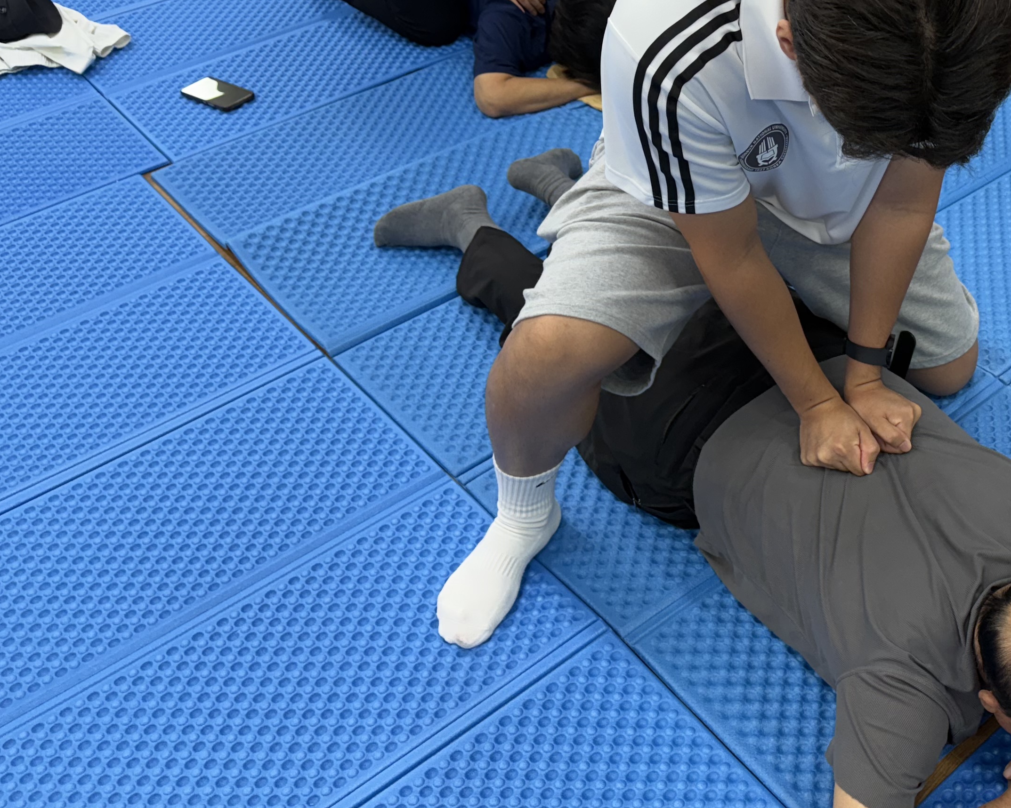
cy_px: 342
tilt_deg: -38.8
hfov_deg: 39.7
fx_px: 1316
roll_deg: +1.9
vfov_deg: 34.1
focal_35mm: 44
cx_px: 857
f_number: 1.78
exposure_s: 1/120
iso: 125
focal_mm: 6.76
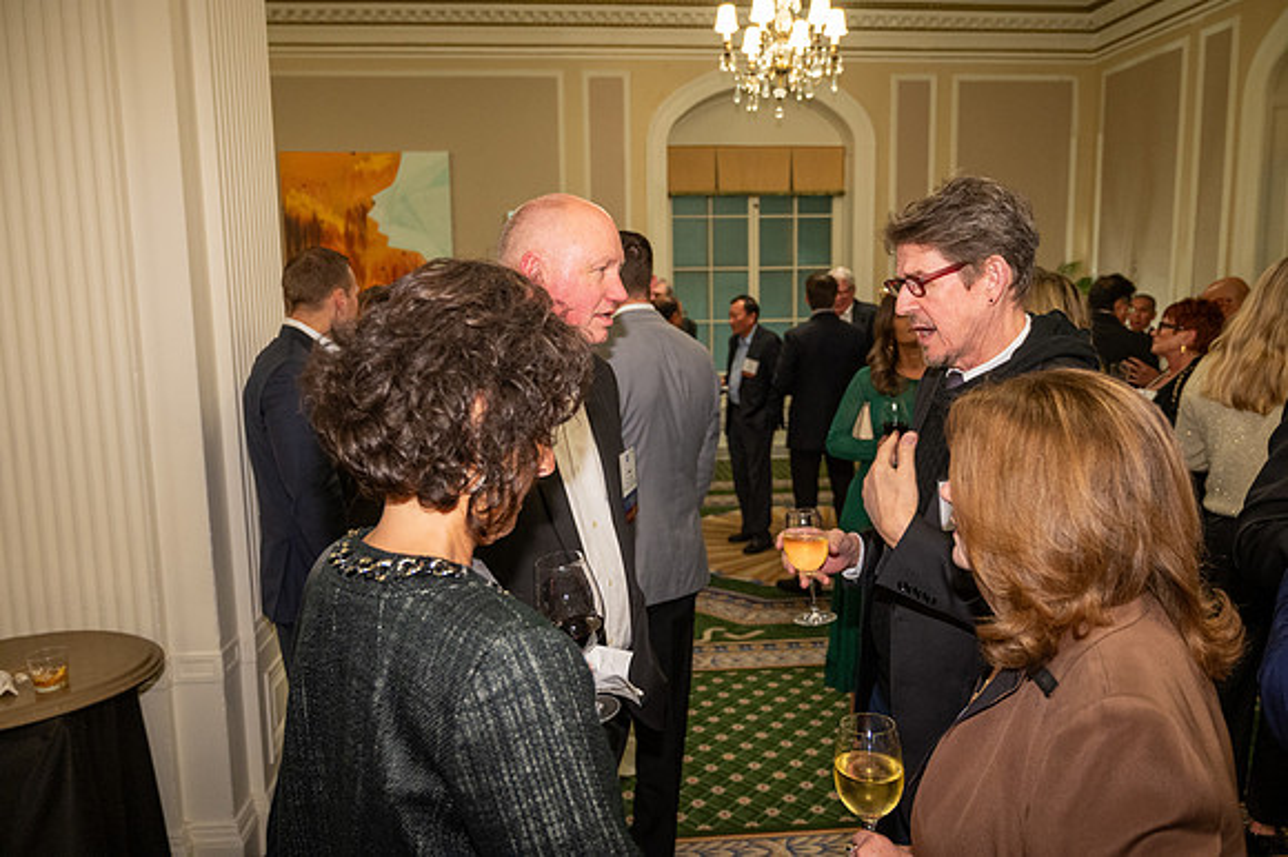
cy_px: 428
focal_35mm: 27
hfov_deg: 67.4
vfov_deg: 47.9
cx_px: 644
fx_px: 965
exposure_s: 1/40
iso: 2500
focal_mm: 27
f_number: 4
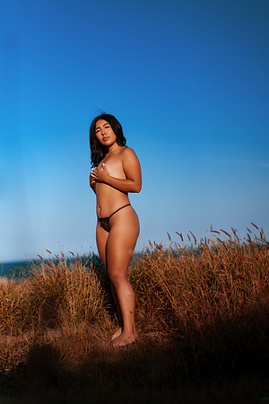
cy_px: 202
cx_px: 134
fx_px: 650
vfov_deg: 34.5
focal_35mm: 58
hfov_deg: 23.4
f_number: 1.4
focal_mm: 58
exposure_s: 1/8000
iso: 100
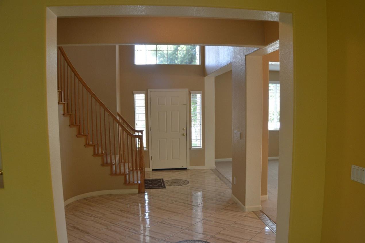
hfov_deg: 49.5
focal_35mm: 39
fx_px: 395
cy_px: 135
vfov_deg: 34.1
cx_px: 197
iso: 400
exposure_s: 1/60
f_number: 4
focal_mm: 22
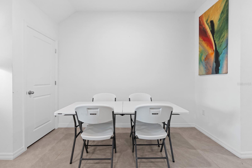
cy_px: 84
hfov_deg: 96.7
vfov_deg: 73.8
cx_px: 126
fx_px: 112
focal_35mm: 16
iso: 200
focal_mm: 16
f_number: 8
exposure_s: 3.2
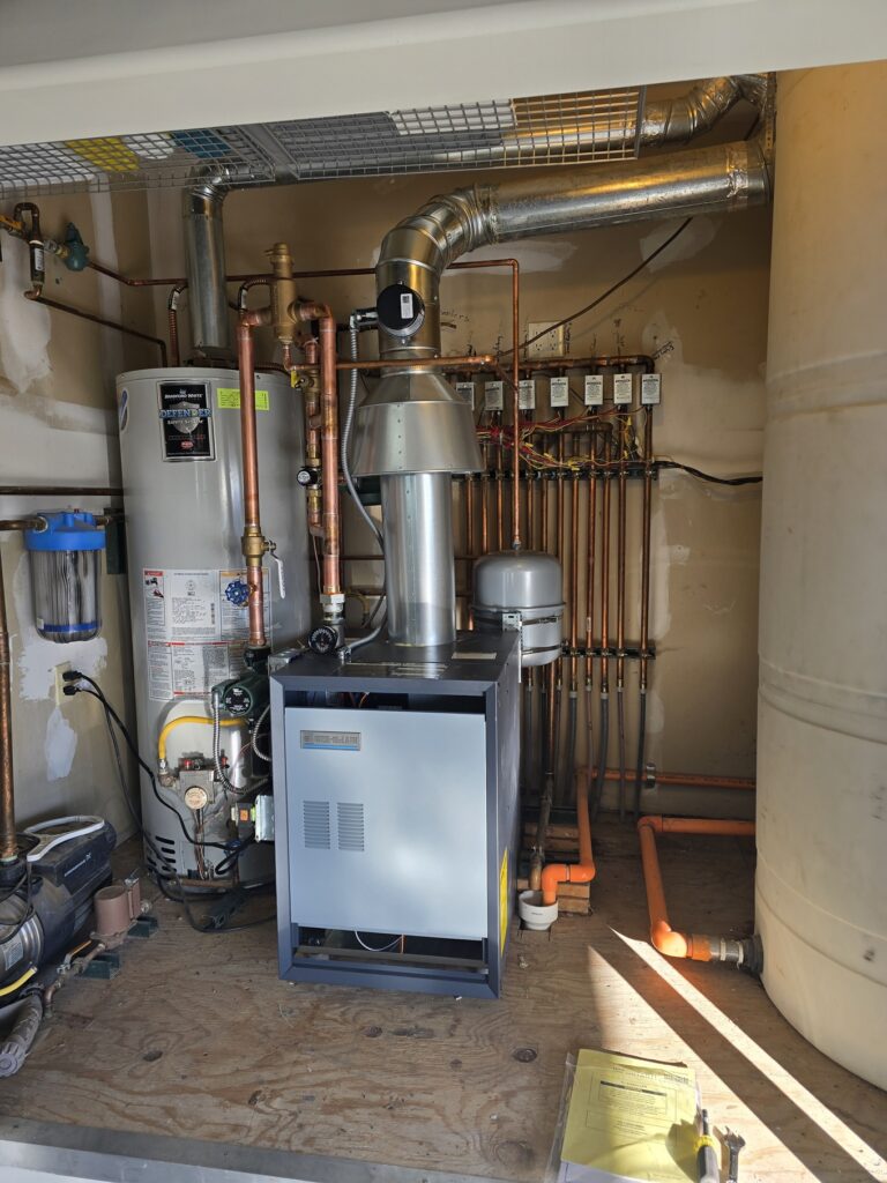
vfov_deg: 73.9
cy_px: 592
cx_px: 444
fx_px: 786
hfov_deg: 58.9
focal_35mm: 23
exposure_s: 1/120
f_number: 1.7
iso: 16
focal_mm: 6.3
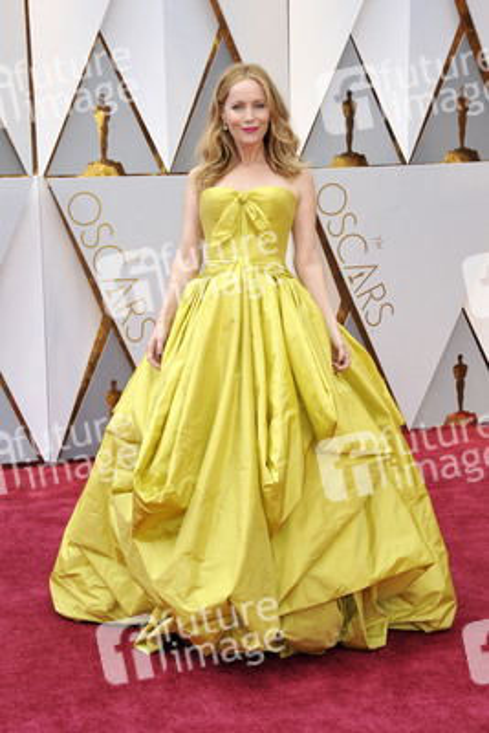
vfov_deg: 29.6
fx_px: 1384
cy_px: 366
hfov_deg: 20.0
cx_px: 244
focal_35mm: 68
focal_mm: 68
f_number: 8
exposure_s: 1/250
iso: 1000
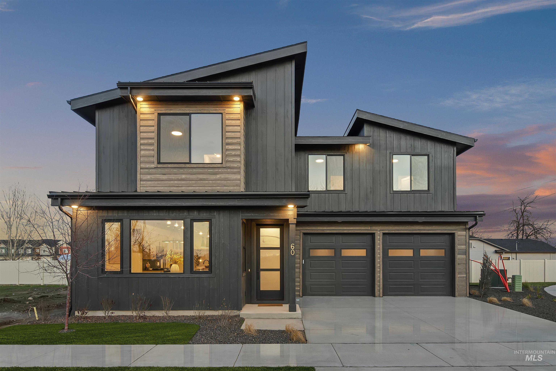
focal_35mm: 15
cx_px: 278
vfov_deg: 77.4
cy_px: 186
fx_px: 232
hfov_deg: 100.4
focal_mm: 15
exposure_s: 1/8
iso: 320
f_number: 8
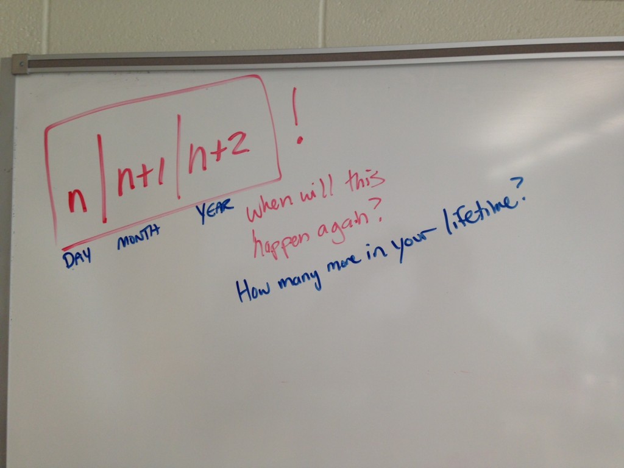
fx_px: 595
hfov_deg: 55.4
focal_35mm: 33
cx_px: 312
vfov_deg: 42.9
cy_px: 234
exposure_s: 1/30
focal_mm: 4.12
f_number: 2.4
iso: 50
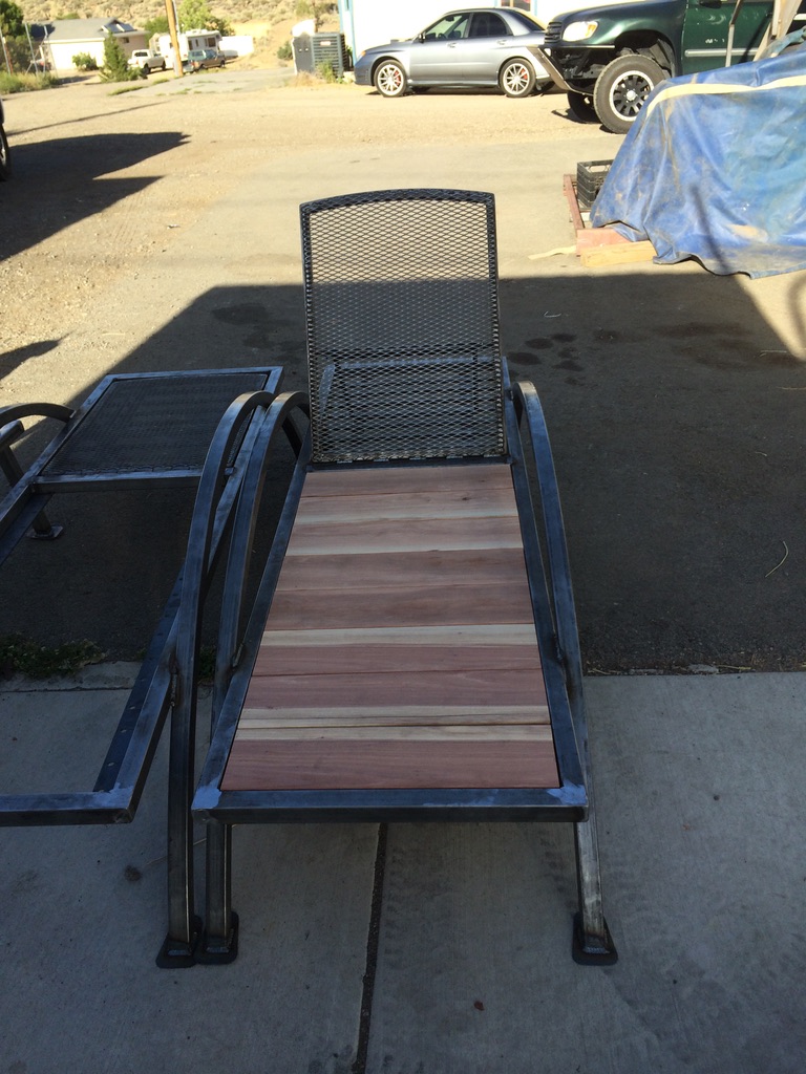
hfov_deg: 46.8
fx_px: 931
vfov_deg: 60.0
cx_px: 403
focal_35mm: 30
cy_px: 537
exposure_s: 1/892
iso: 32
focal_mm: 4.12
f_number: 2.2
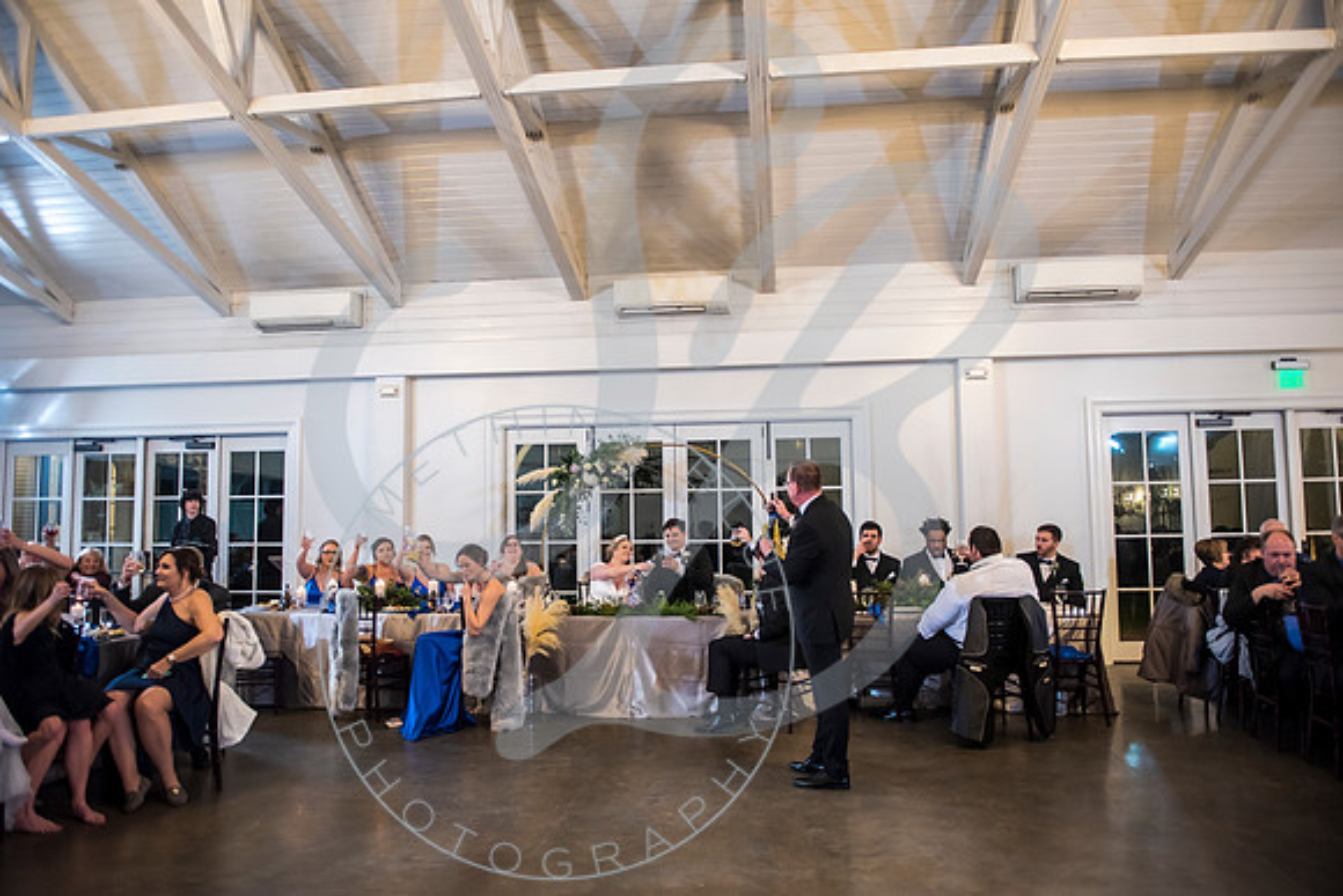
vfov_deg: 52.7
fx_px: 904
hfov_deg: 73.2
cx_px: 668
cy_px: 448
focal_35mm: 24
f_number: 2.8
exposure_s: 1/125
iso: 1600
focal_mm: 24
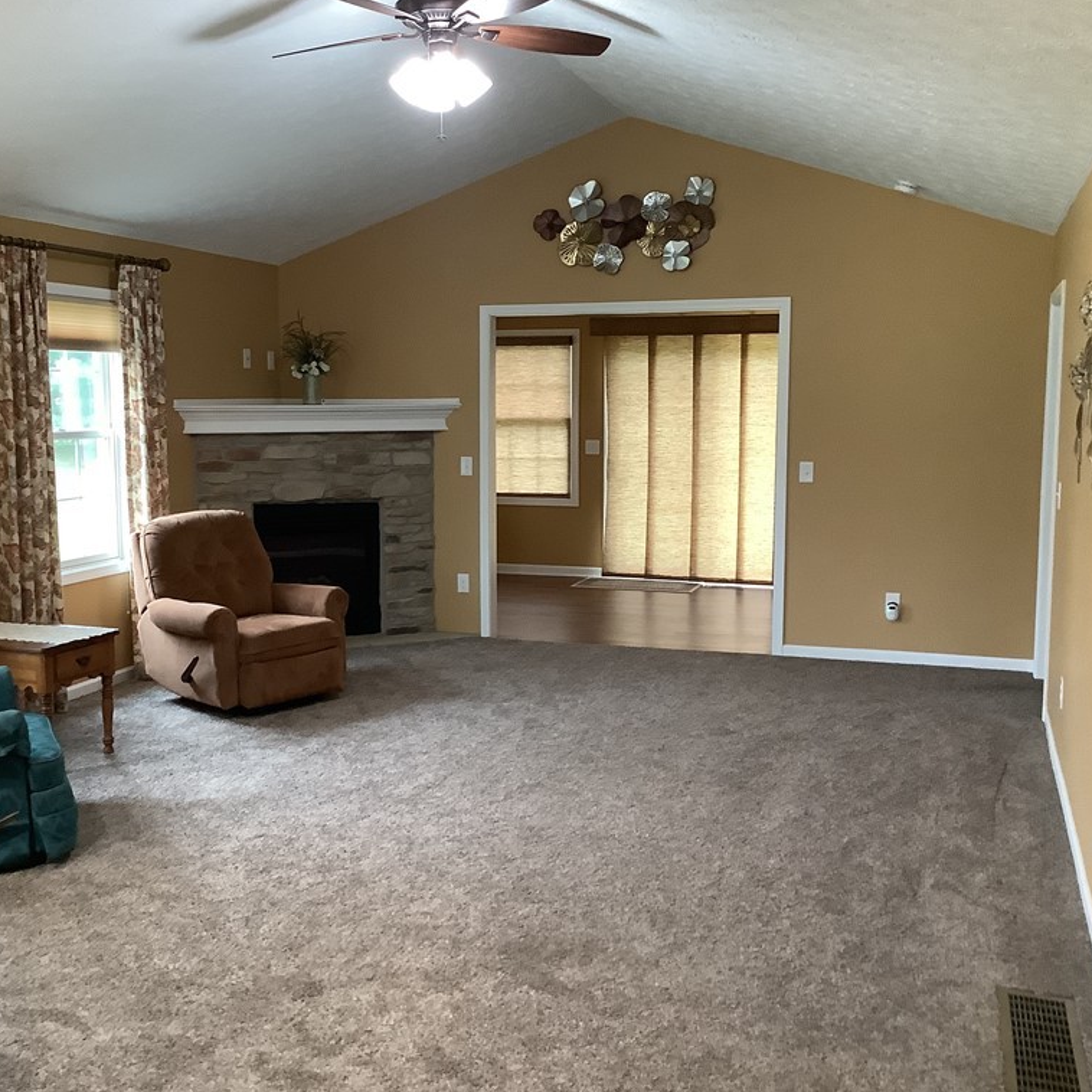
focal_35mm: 37
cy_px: 545
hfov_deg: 44.9
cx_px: 498
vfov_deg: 44.9
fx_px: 1321
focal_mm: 3.3
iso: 320
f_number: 2.4
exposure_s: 1/60
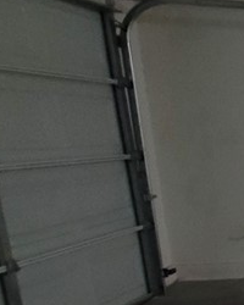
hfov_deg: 14.4
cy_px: 238
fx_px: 469
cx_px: 611
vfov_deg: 35.0
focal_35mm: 52
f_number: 2.2
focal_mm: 2.2
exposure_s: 1/24
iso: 800
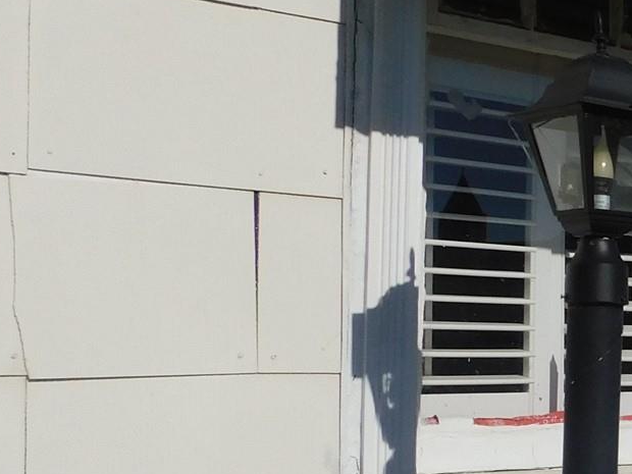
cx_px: 1012
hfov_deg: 20.8
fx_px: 1388
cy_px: 350
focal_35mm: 76
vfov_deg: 19.3
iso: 125
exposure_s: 1/1500
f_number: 6
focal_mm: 4
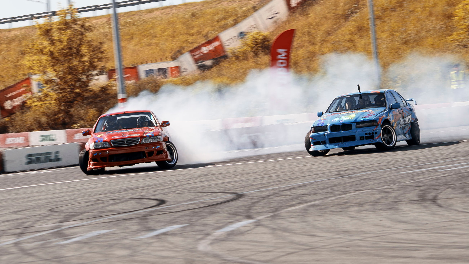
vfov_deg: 6.0
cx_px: 256
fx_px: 2503
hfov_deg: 10.7
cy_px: 130
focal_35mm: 201
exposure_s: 1/125
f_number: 10
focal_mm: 85
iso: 100
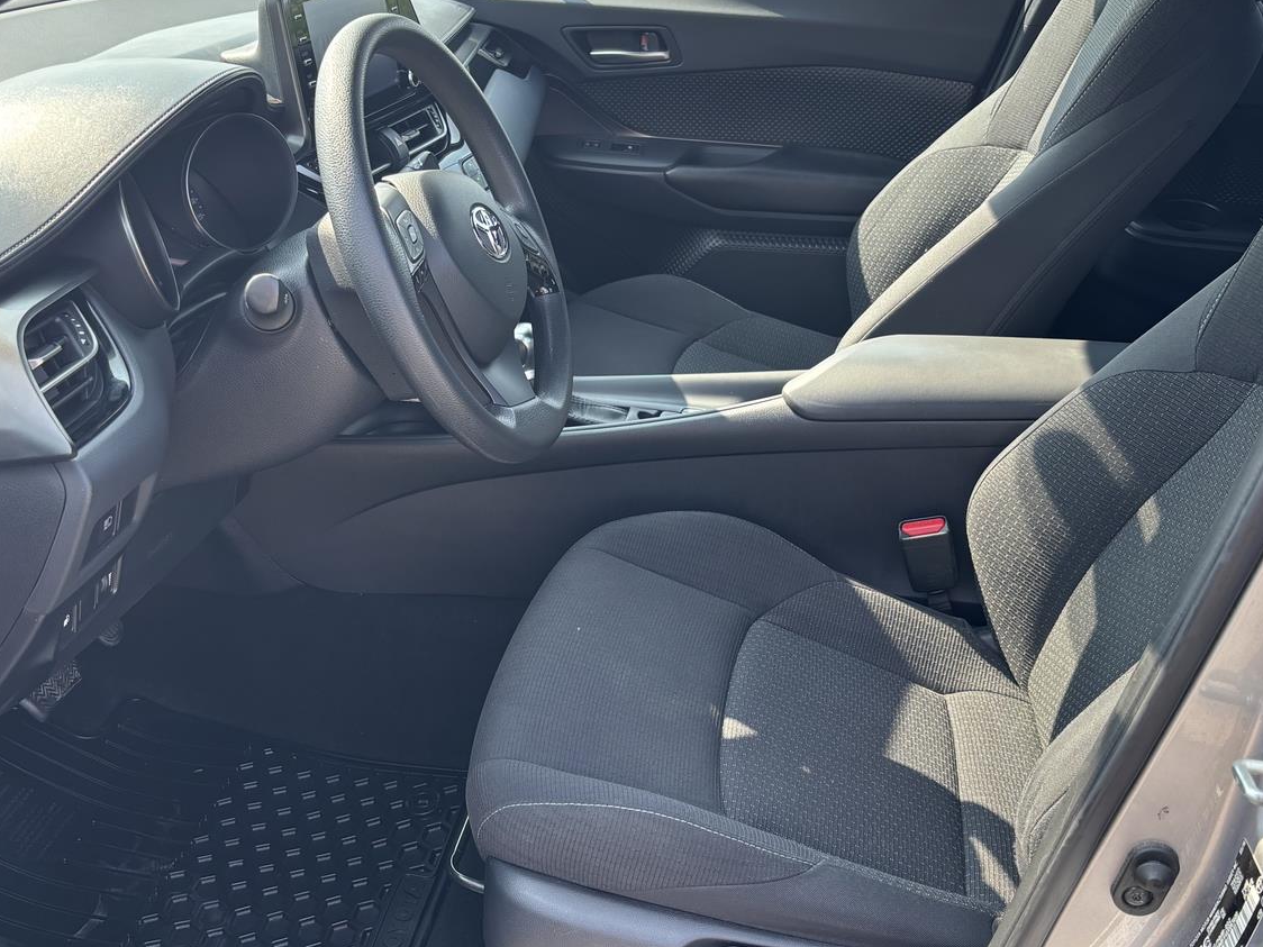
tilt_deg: -25.0
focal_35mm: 37
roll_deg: -1.1
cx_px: 567
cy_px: 454
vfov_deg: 38.7
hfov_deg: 50.1
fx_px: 1350
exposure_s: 1/198
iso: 50
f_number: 1.6
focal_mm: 5.96
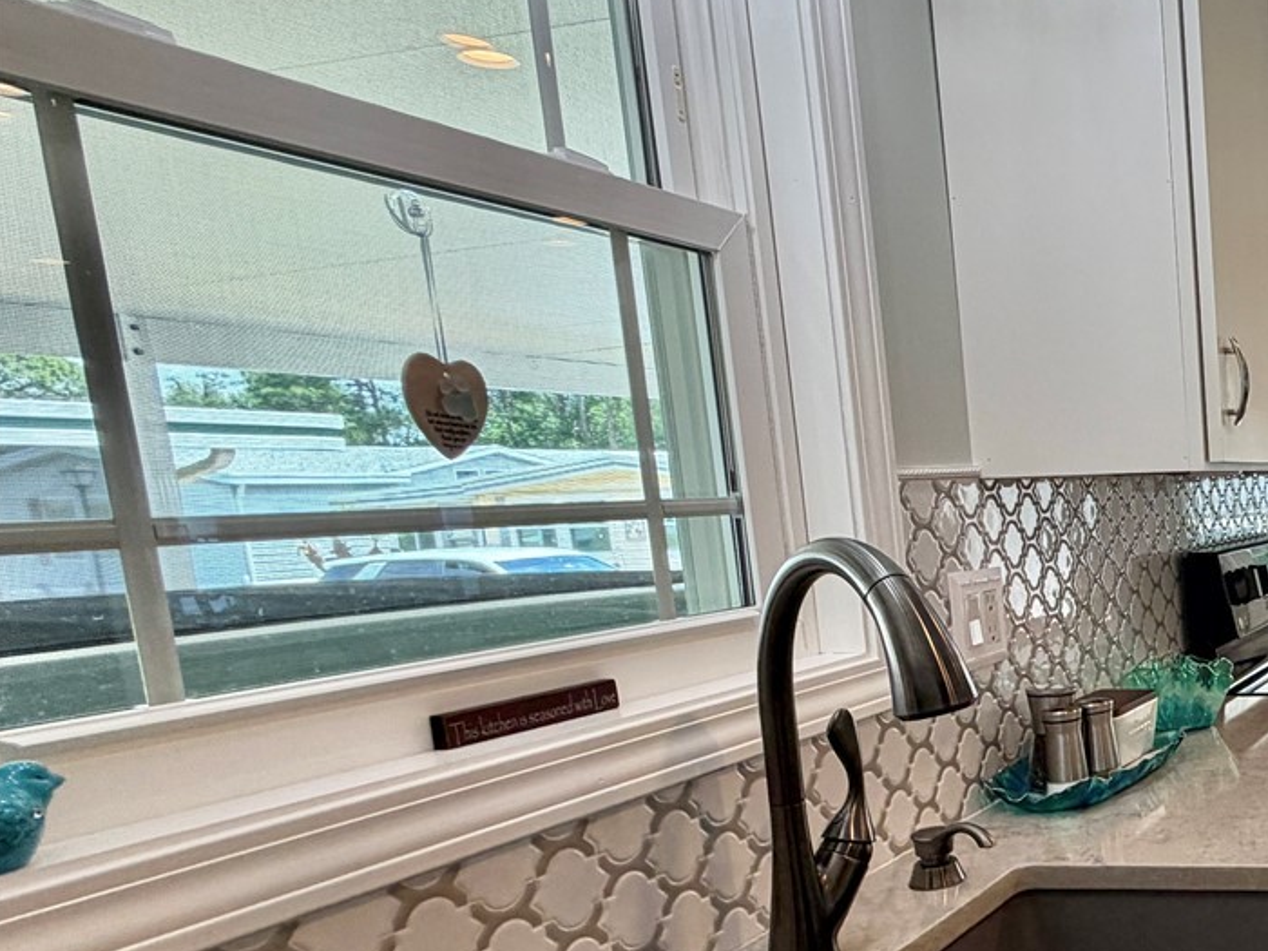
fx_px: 1172
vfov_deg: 43.6
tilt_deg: -7.3
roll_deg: +2.5
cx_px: 1442
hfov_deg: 42.5
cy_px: 629
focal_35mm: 32
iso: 100
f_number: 2.2
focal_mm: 2.22
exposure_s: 1/120
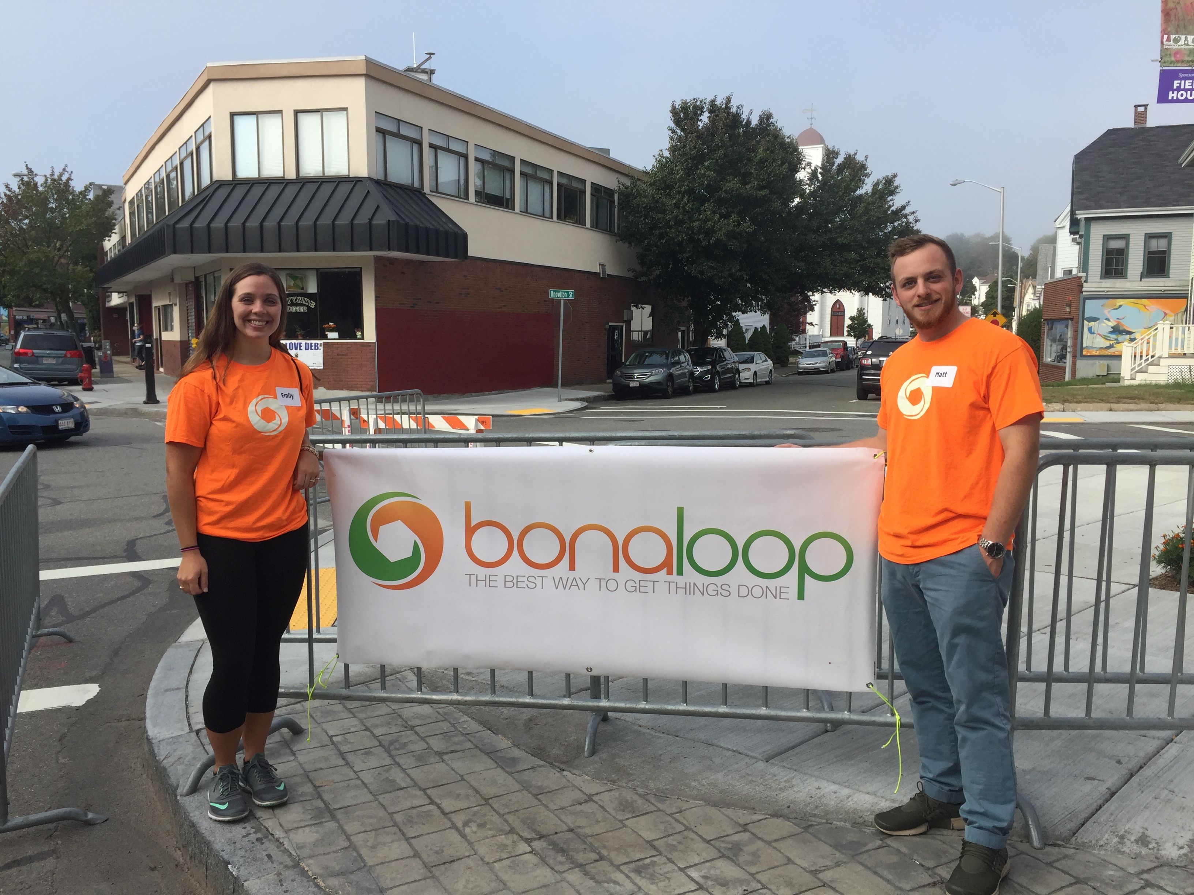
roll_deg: -1.9
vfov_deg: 48.2
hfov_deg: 61.7
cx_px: 597
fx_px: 1000
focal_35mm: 29
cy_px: 448
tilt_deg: -10.0
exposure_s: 1/1276
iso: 32
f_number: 2.2
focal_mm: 4.15
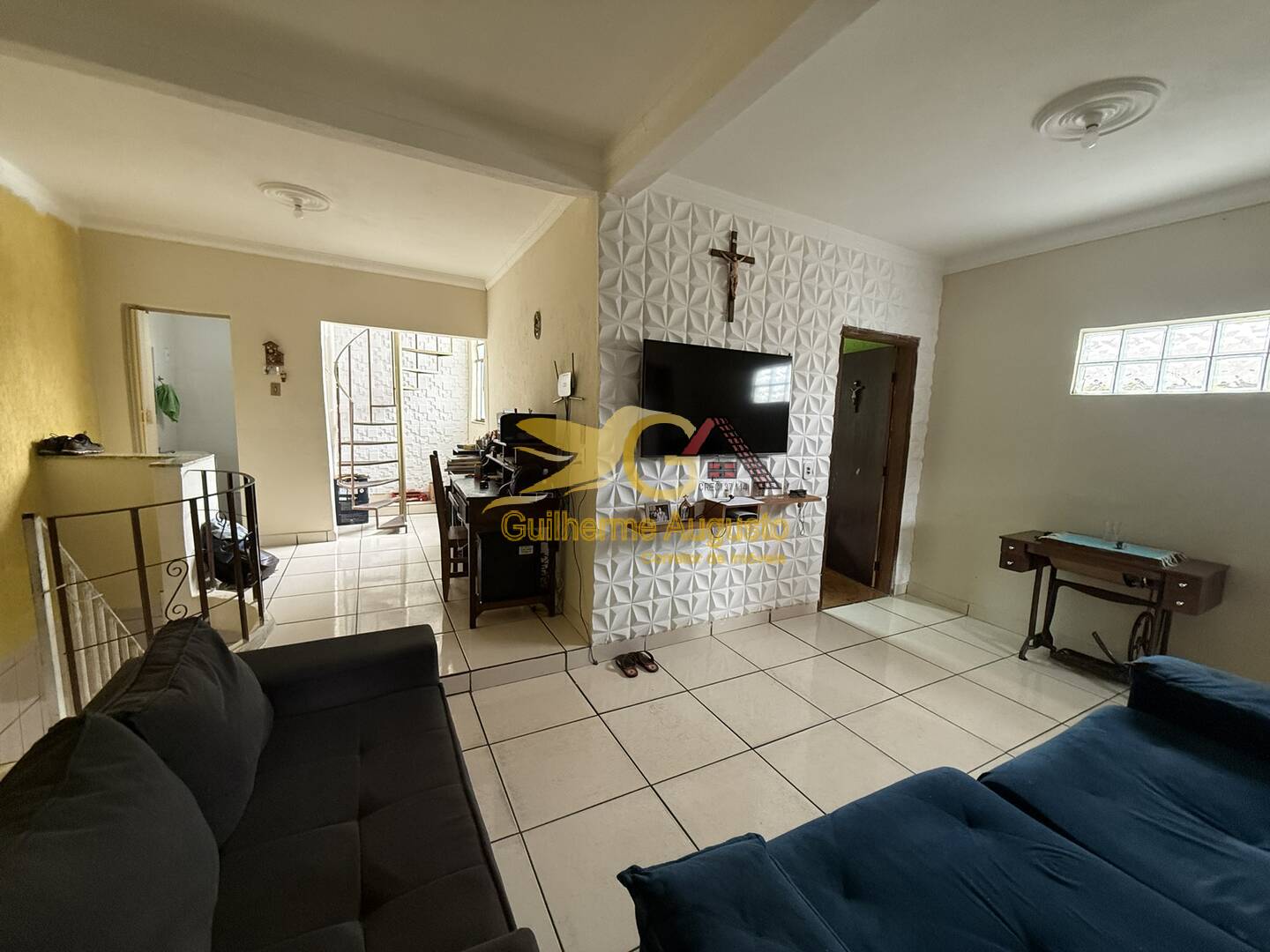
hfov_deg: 102.1
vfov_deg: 85.7
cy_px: 476
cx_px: 635
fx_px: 514
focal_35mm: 14
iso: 400
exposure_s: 1/60
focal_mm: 2.22
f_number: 2.2
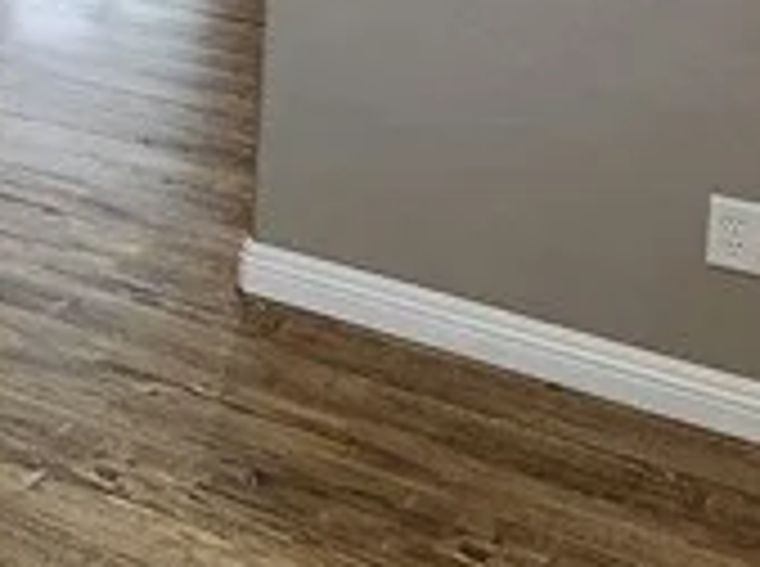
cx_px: -625
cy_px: -284
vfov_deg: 16.9
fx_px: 1731
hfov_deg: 18.8
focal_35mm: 79
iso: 200
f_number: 2.2
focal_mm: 2.2
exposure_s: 1/60
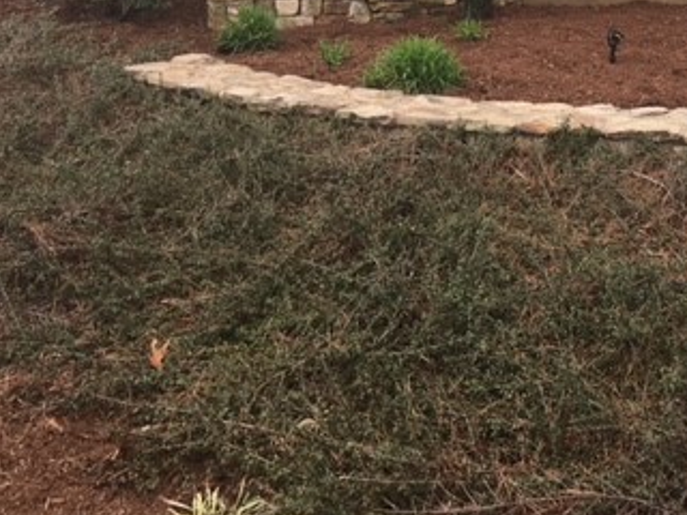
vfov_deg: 24.2
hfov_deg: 31.7
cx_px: 616
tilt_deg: -8.7
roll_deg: -2.4
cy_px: 6
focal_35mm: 58
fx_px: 1151
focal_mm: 4.15
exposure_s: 1/225
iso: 25
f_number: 2.2
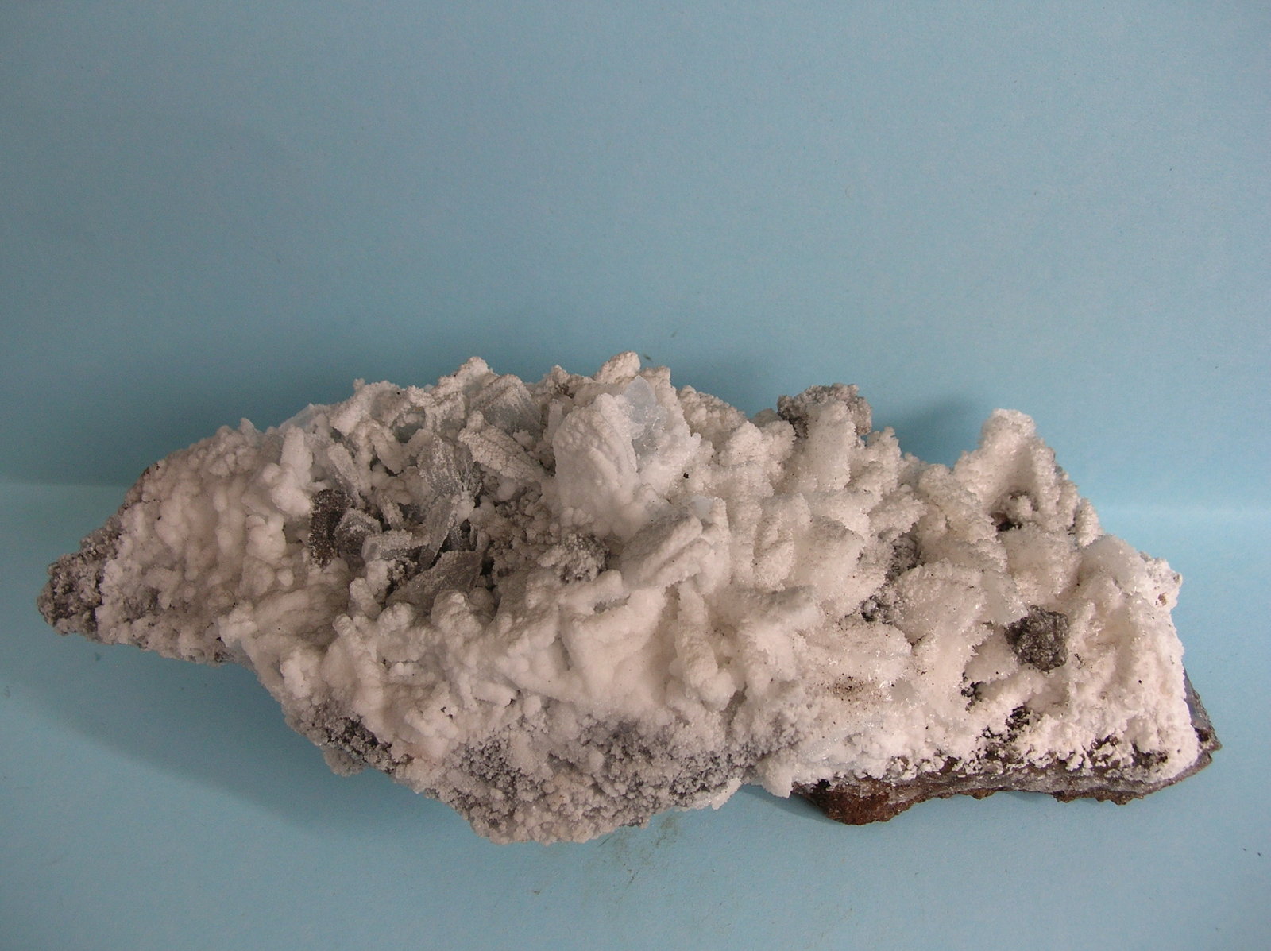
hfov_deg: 51.4
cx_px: 636
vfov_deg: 39.6
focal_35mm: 36
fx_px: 1321
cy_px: 476
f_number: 2.7
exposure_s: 1/49
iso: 50
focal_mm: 6
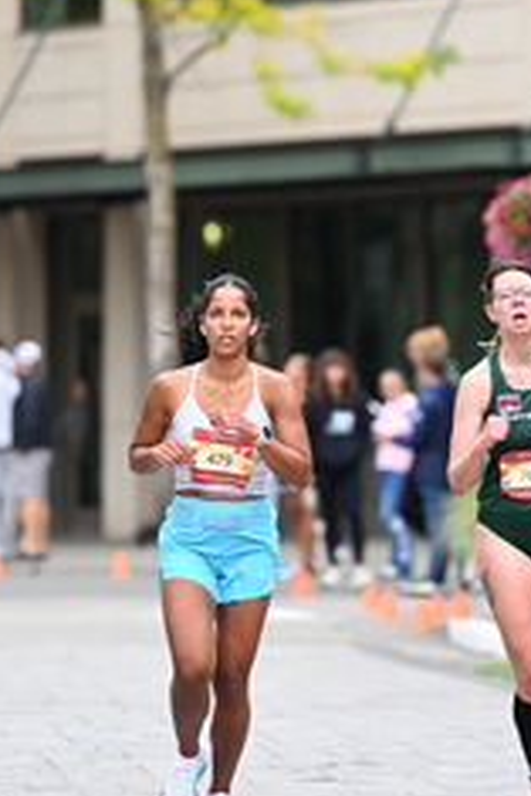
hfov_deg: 3.4
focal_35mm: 409
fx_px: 9035
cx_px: 309
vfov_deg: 5.0
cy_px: 291
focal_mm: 175
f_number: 2.8
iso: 640
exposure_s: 1/1600
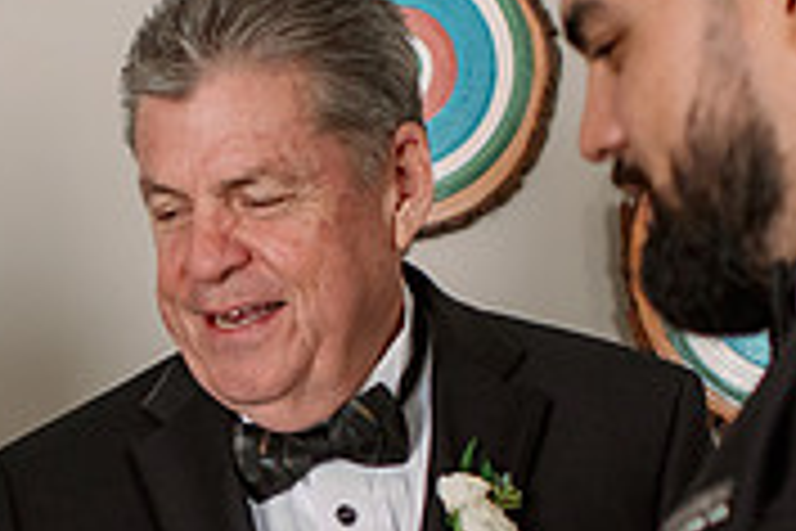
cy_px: 588
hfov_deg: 14.9
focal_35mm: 137
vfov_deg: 9.9
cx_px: 210
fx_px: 3029
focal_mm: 35
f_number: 2.2
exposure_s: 1/800
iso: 800
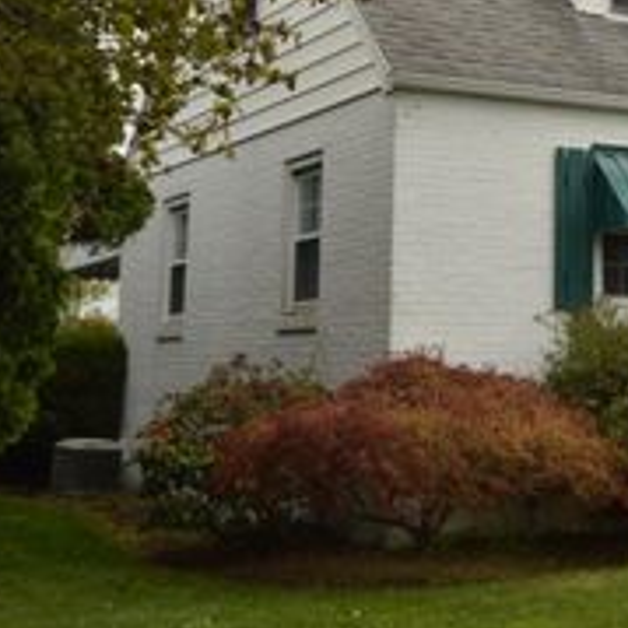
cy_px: 125
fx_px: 1457
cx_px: 709
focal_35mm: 71
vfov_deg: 23.9
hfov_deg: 22.8
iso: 100
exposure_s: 1/200
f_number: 9
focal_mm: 20
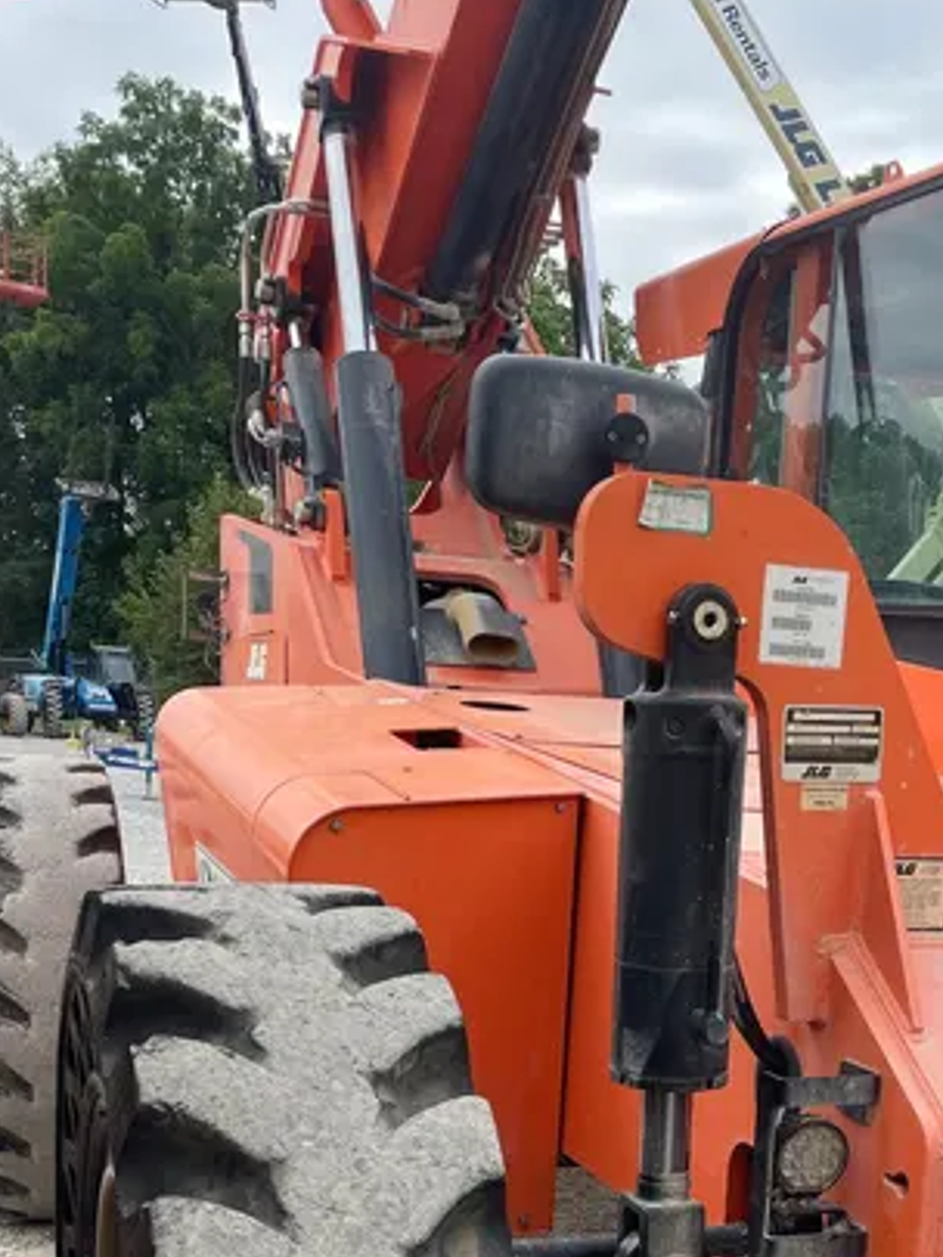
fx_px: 1706
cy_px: 1097
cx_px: 596
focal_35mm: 47
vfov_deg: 38.1
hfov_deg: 30.8
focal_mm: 4.2
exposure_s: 1/774
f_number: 1.6
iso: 32
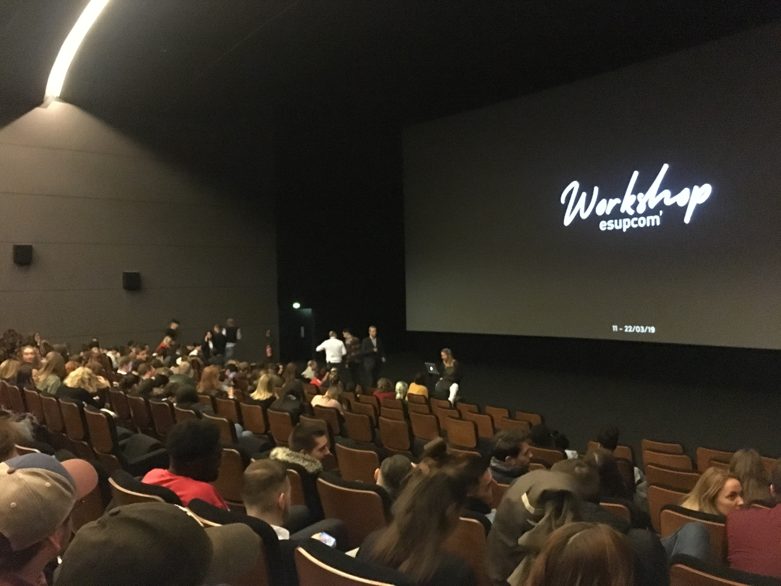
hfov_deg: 61.7
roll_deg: +2.0
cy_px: 293
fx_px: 654
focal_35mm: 29
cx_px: 390
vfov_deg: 48.2
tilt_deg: +0.4
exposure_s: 1/17
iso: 2000
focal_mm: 4.15
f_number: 2.2
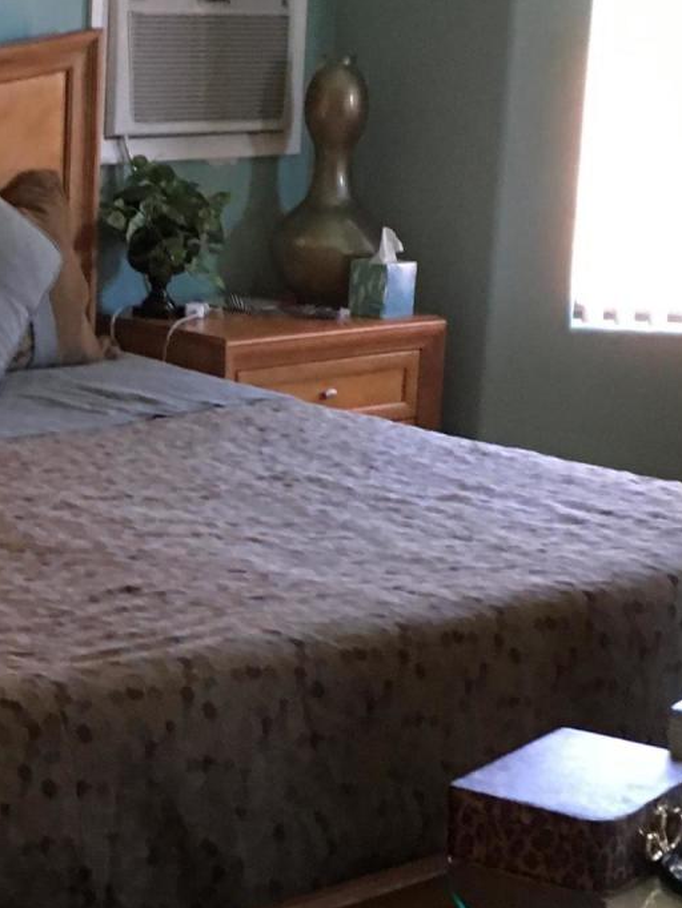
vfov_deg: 23.0
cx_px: 15
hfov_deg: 17.0
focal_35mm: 85
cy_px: 431
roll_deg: -1.6
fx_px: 2231
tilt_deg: -10.1
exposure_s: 1/30
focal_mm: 4.15
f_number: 2.2
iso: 160
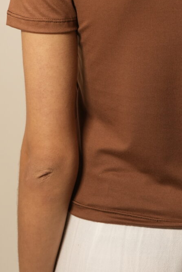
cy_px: -40
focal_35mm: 134
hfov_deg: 10.1
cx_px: 186
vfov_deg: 14.9
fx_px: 1016
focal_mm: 50
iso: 1000
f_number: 4
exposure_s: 1/125
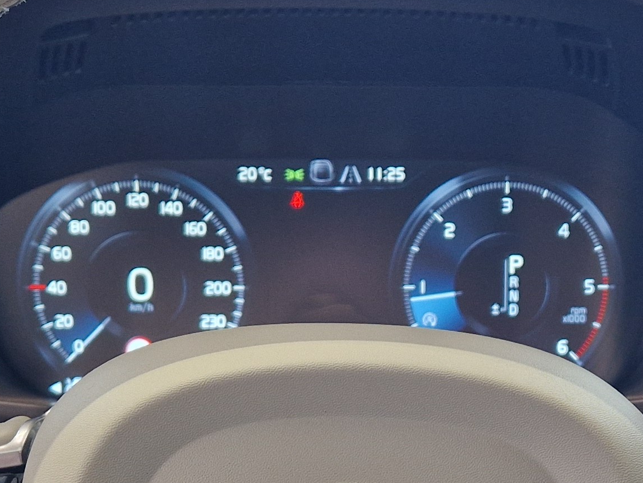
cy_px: 554
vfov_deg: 17.7
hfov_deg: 24.4
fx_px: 1486
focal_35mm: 80
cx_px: 386
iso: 125
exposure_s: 1/100
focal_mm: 5.4
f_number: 1.8
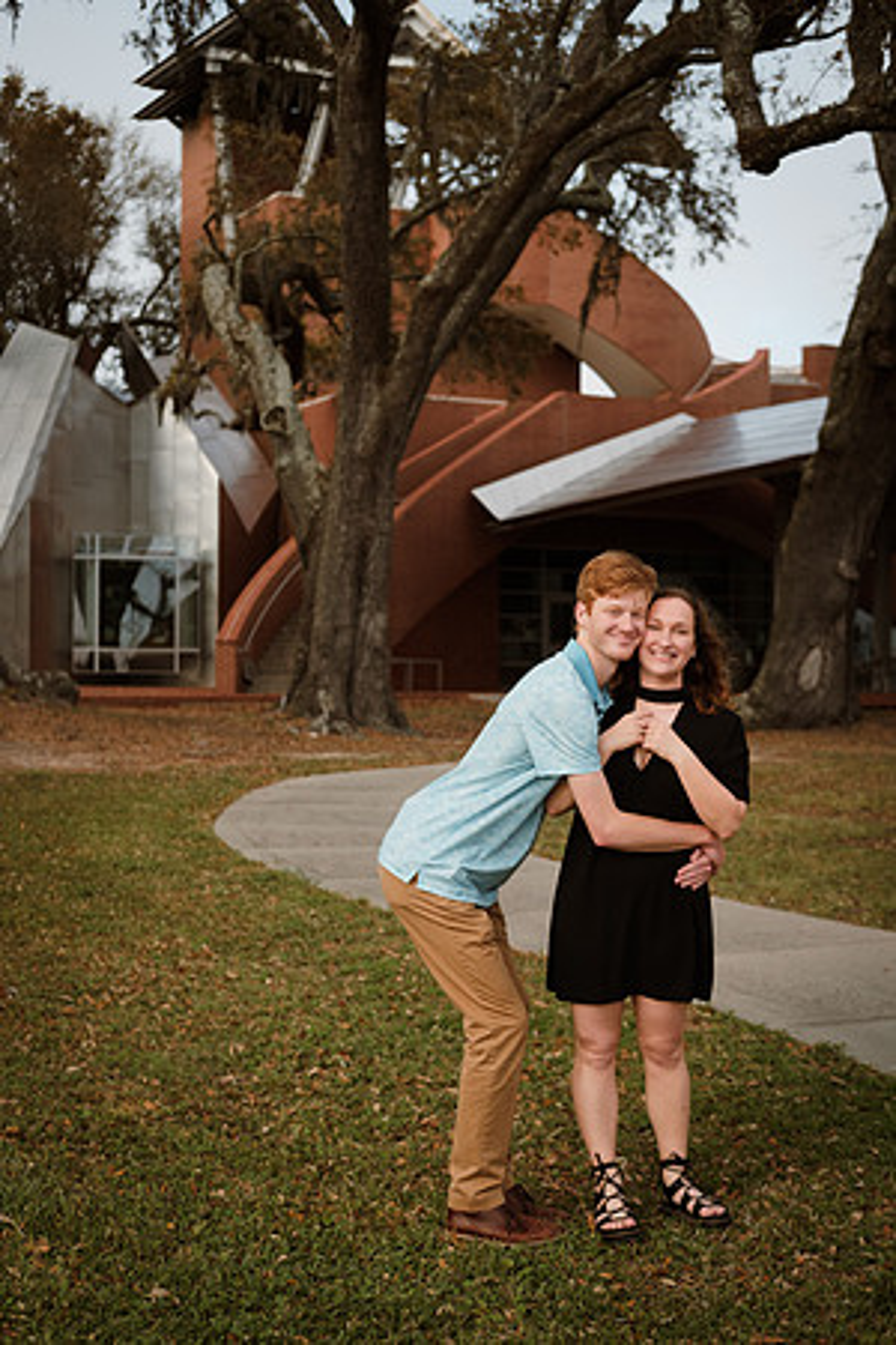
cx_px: 448
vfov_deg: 37.5
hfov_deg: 25.5
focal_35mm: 53
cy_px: 672
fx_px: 1979
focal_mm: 35
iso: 400
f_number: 2.8
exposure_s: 1/4000
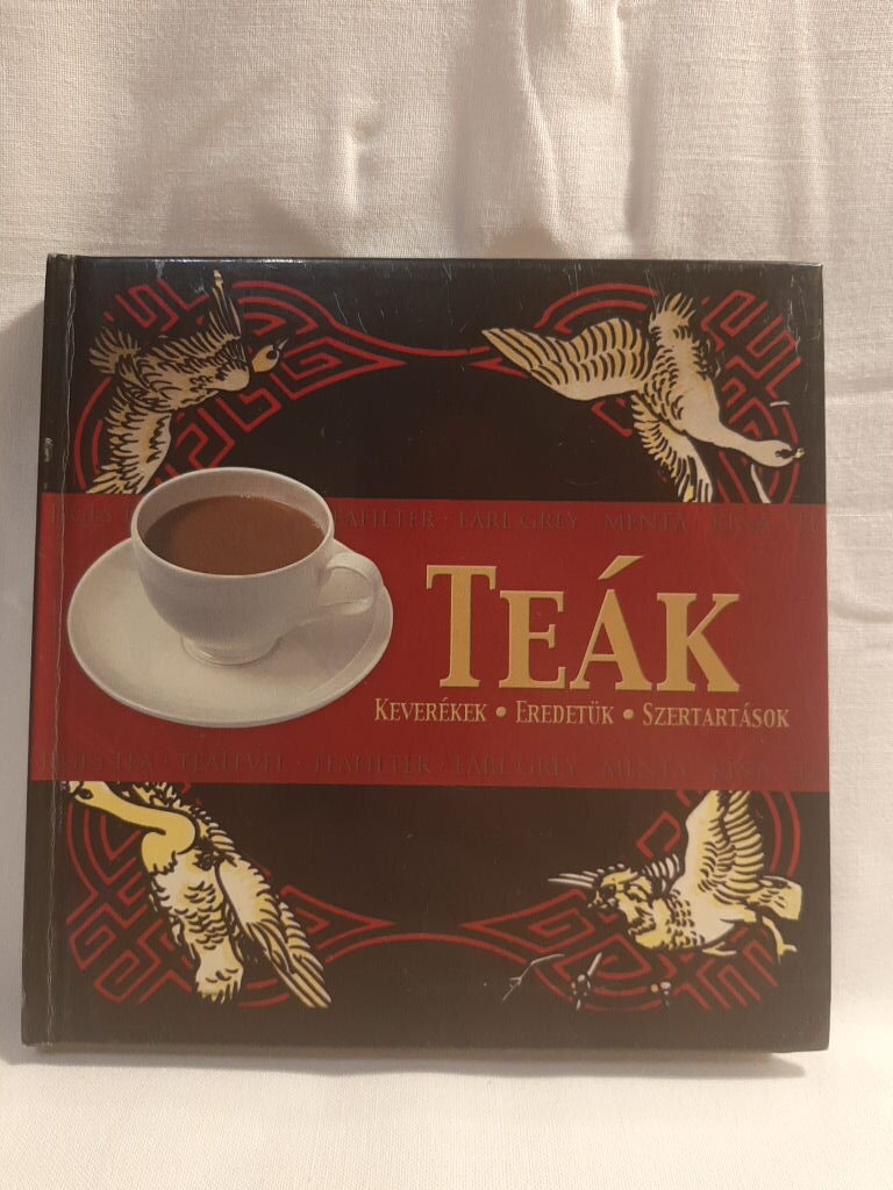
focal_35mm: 27
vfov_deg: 65.3
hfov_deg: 51.4
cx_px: 446
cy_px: 595
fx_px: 929
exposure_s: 1/50
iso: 444
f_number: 1.7
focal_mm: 3.93
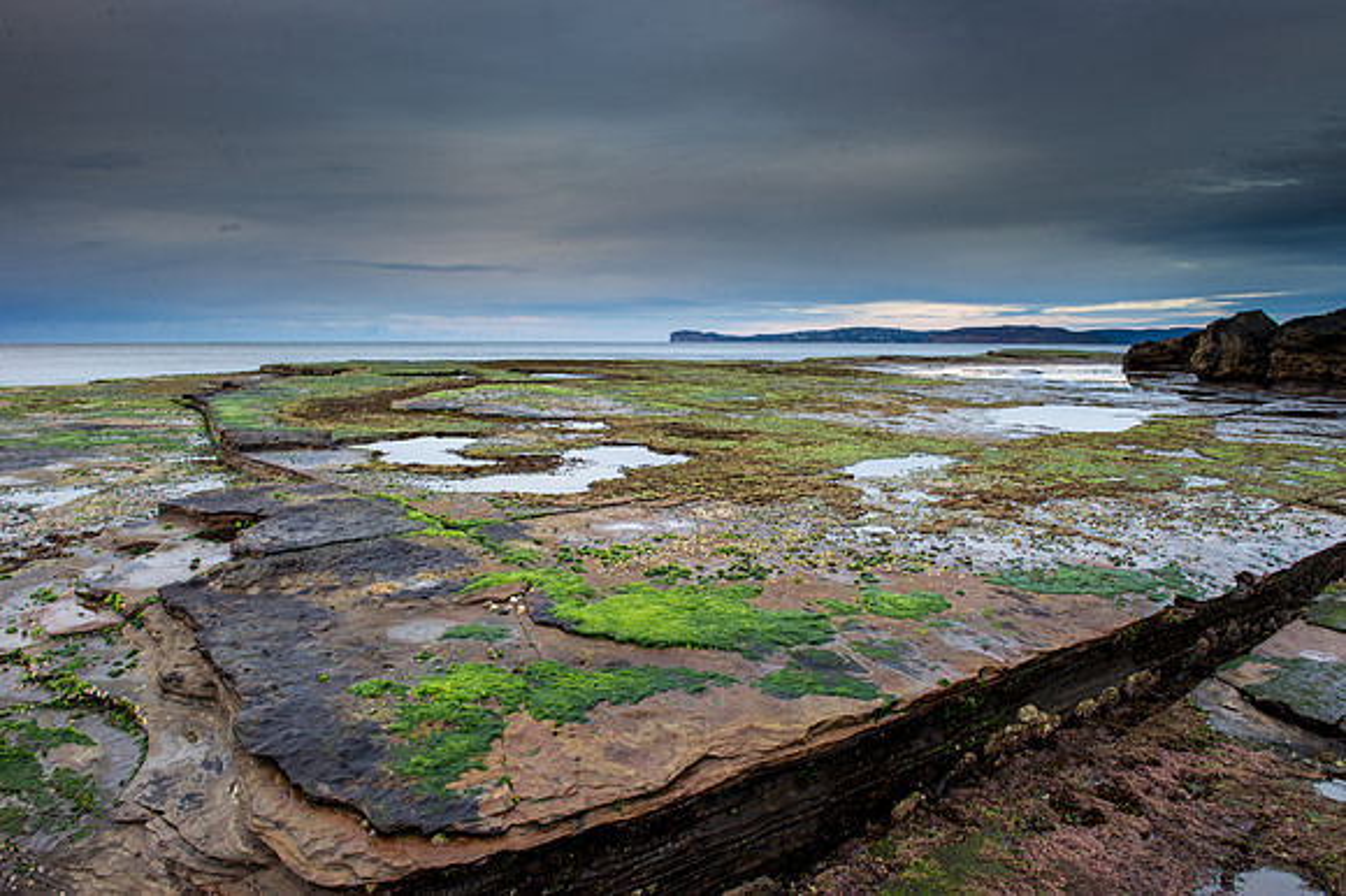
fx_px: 925
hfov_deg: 72.1
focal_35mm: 25
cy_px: 448
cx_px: 673
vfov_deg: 51.7
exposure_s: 1/1.67
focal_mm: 24
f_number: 11
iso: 100
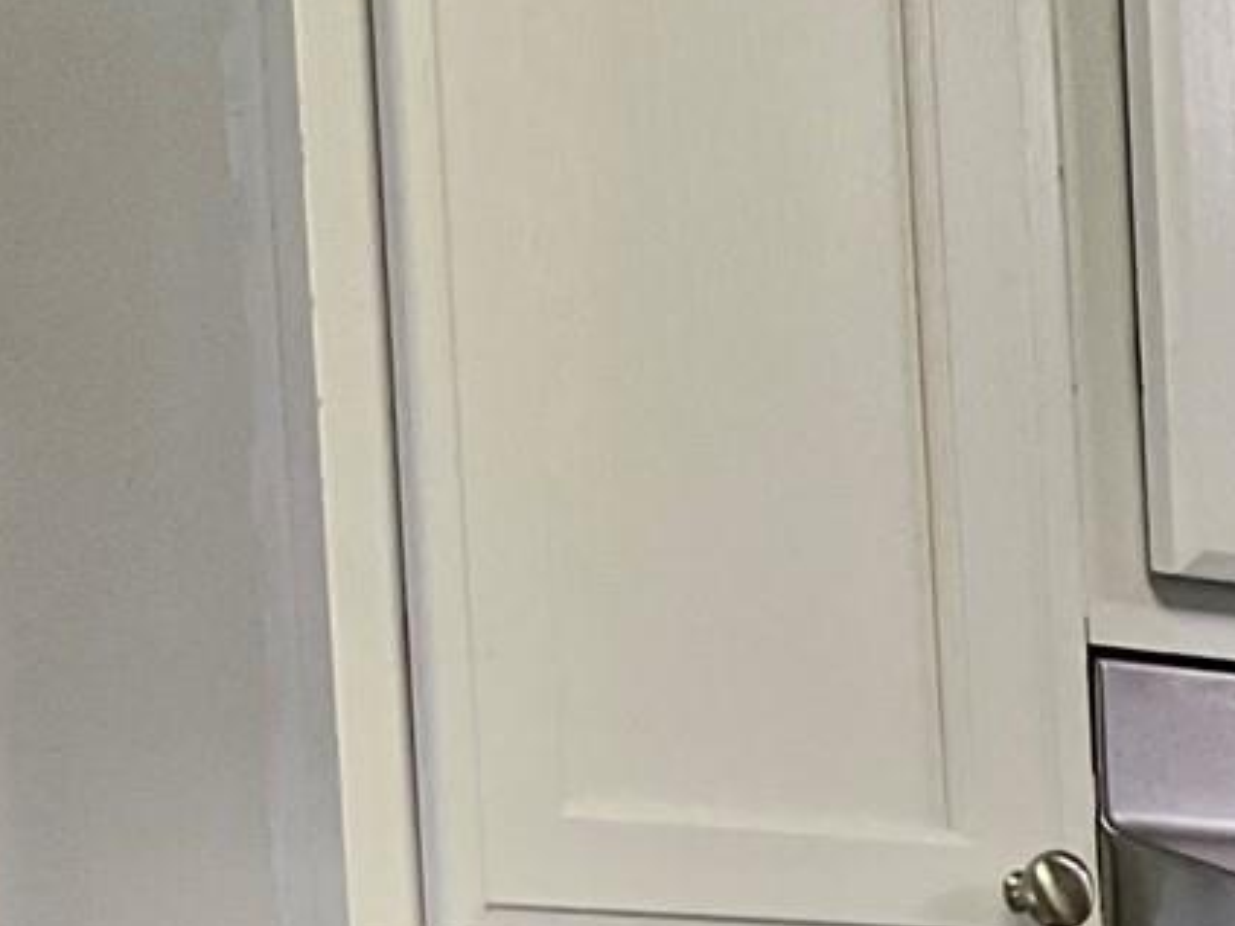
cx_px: 2671
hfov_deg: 12.1
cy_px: 1782
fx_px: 4995
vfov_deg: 9.9
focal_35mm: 140
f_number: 1.8
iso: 50
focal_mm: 3
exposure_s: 1/120
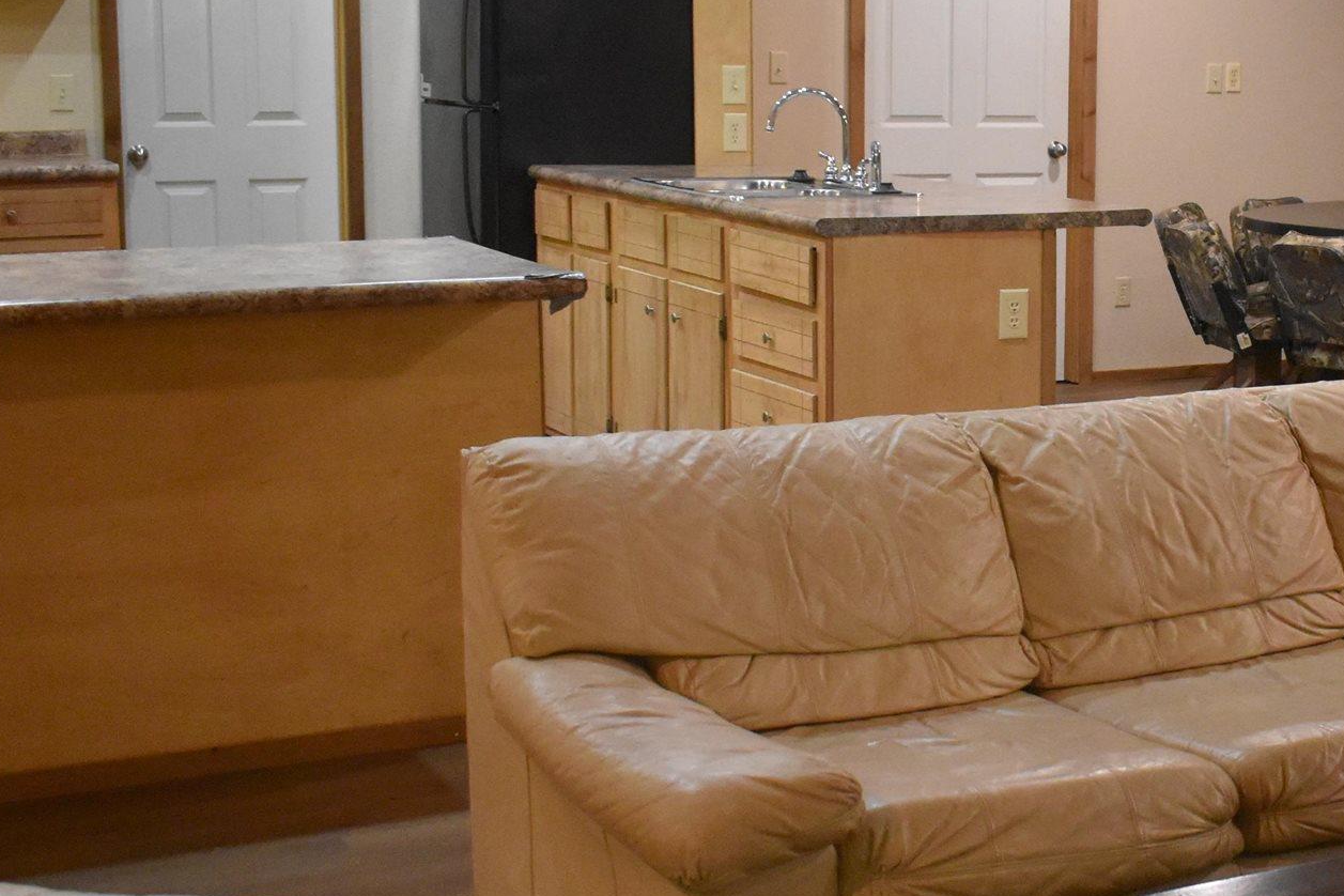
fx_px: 2464
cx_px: 1198
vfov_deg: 20.6
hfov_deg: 29.3
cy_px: 457
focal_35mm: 66
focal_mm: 18
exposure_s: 1/125
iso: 3600
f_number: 3.5
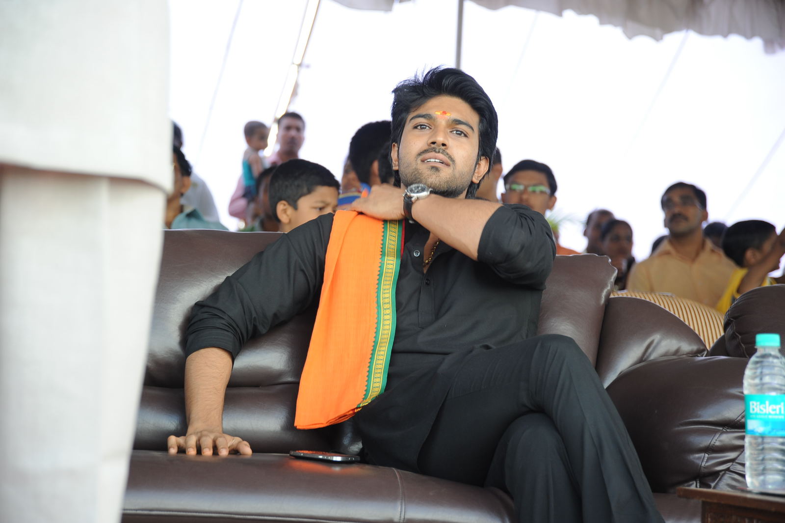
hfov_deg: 17.1
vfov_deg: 11.4
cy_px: 262
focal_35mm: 120
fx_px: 2615
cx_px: 392
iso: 640
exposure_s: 1/125
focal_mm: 120
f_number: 5.6
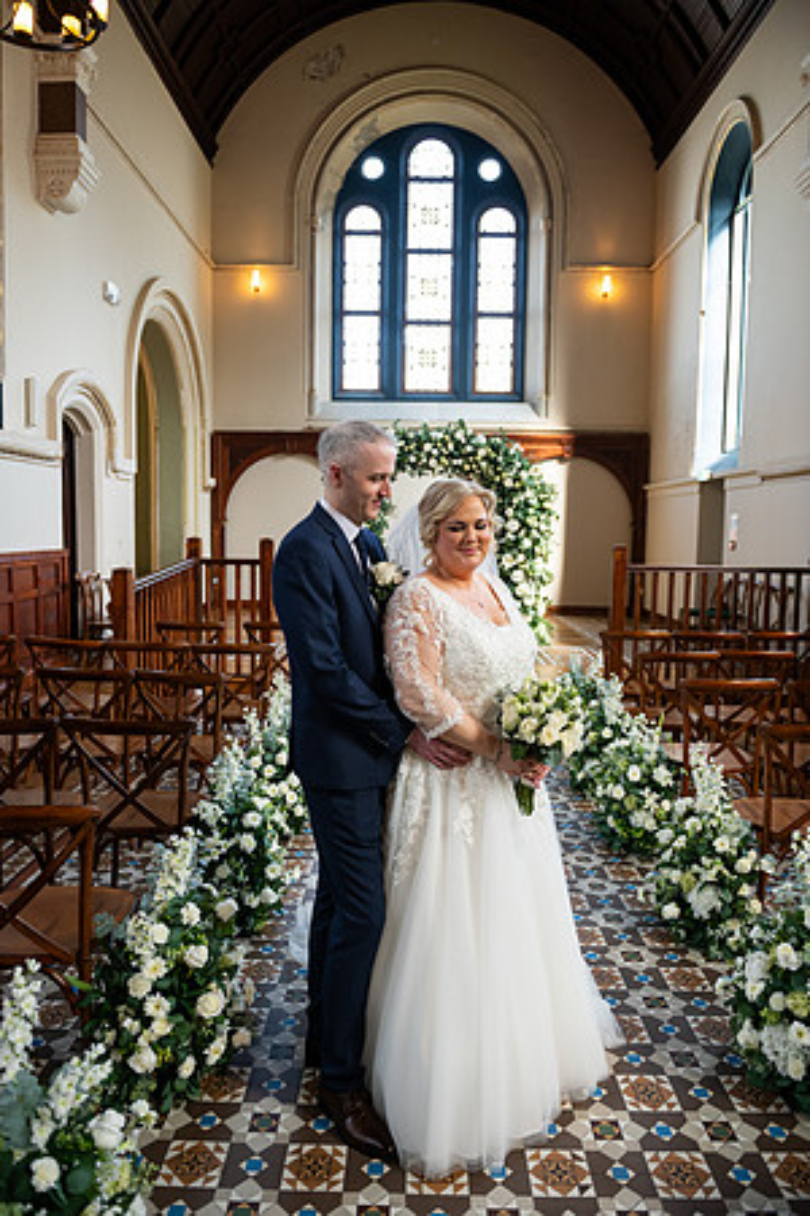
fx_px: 810
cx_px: 405
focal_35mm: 24
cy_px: 608
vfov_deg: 73.7
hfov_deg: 53.1
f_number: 3.5
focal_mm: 24
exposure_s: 1/160
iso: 800
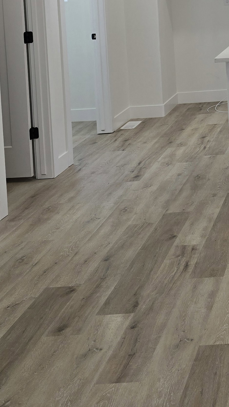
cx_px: 336
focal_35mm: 60
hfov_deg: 18.0
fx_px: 648
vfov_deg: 31.5
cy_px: -25
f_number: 1.7
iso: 50
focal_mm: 6.3
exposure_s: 1/120
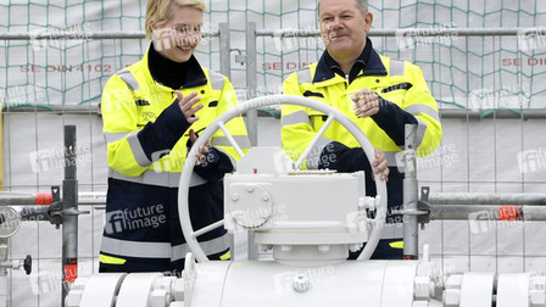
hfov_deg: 12.0
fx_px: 2592
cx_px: 272
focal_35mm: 179
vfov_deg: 6.8
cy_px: 128
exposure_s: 1/400
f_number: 8
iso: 4000
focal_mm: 170
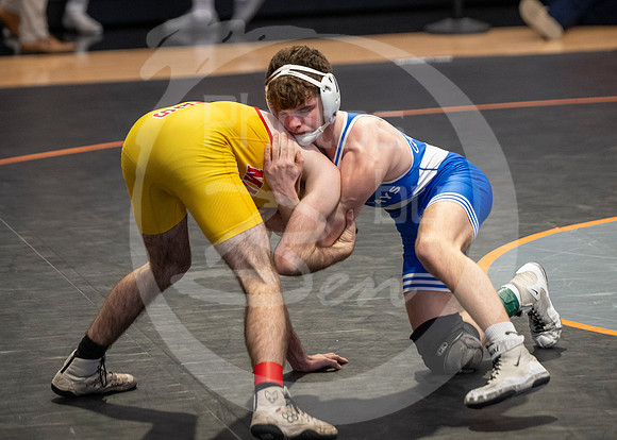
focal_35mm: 215
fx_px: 3762
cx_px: 332
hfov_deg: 9.4
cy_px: 118
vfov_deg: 6.7
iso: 3200
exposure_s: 1/1000
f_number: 2.8
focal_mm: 140
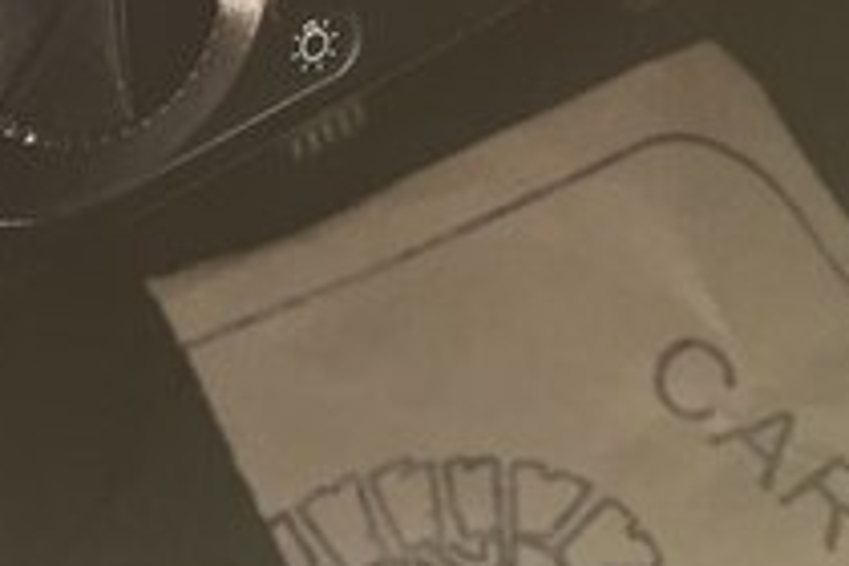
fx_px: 2240
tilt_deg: -30.2
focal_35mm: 95
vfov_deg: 13.3
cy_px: -378
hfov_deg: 21.3
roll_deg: +7.4
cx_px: 206
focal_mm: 4.15
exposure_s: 1/33
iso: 40
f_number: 2.2
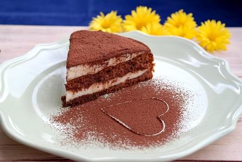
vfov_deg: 22.3
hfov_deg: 32.9
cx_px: 121
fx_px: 410
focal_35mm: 61
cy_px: 81
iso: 200
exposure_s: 1/100
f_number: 5
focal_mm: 40
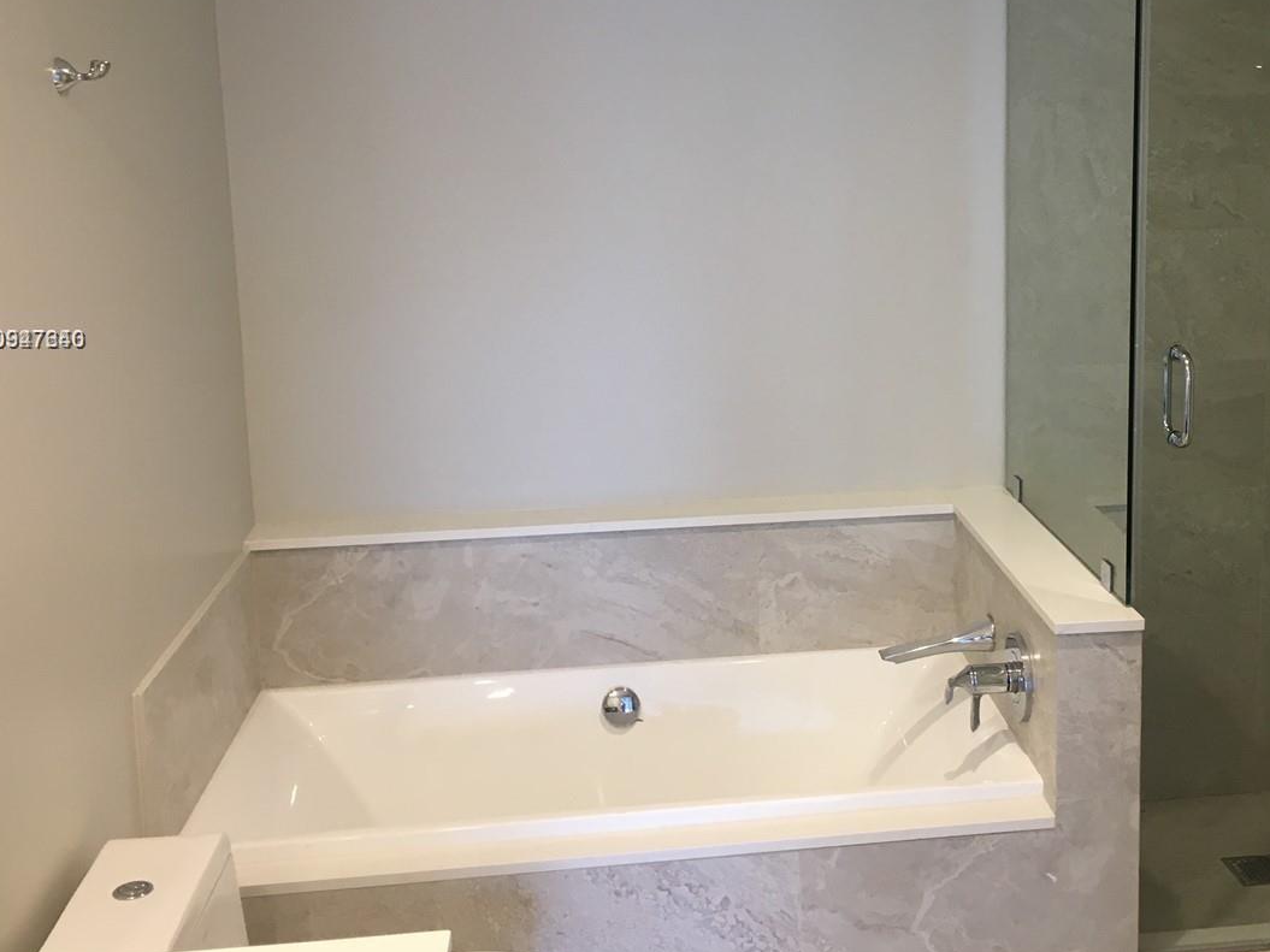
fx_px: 1614
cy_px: 341
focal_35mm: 44
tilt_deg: -9.5
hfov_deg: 42.3
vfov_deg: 32.7
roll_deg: +0.9
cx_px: 857
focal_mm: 4.15
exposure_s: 1/30
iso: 50
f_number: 2.2
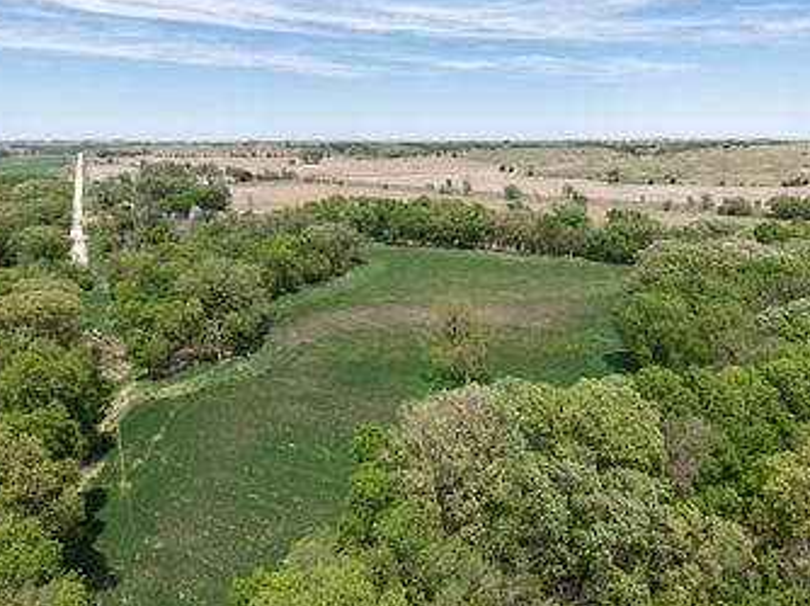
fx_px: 725
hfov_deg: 58.3
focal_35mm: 31
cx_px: 447
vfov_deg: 45.4
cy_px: 309
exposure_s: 1/3000
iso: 140
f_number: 1.8
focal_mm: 8.67
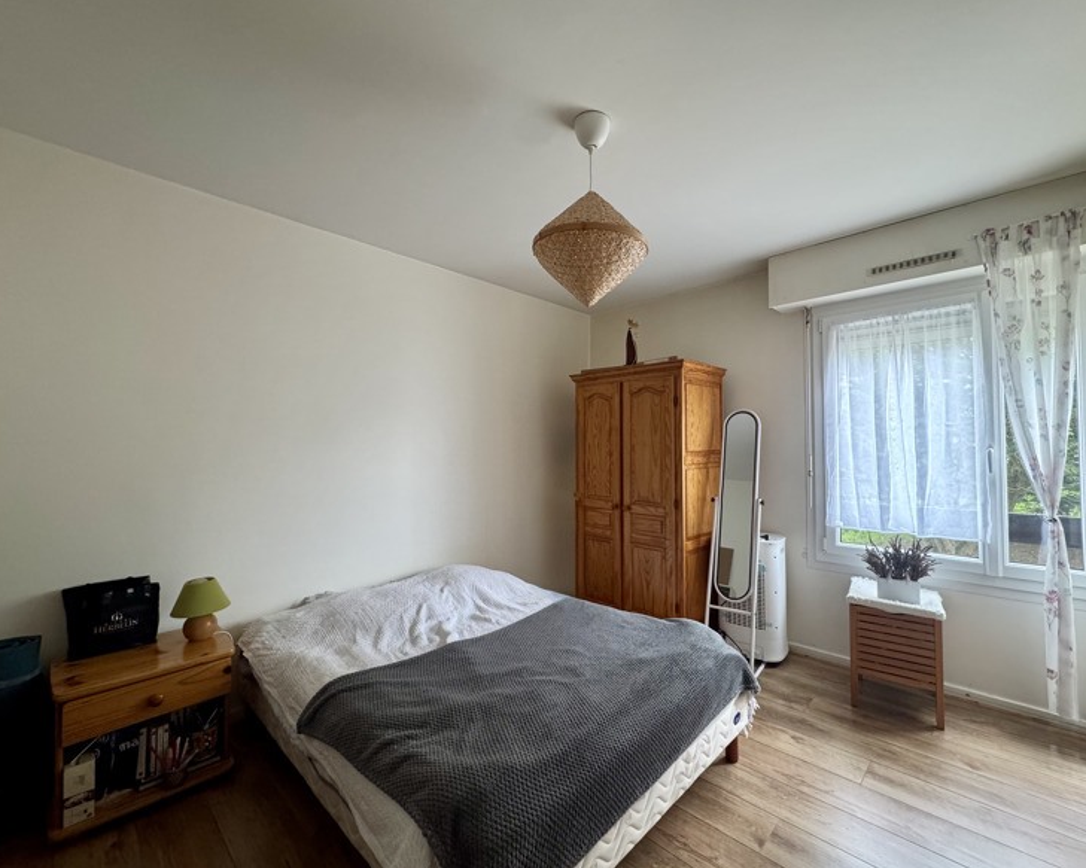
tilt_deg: +1.7
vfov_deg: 84.0
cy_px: 436
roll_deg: +0.6
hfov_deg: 96.8
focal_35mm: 15
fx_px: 482
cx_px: 565
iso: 320
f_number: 2.2
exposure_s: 1/67
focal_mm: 2.22
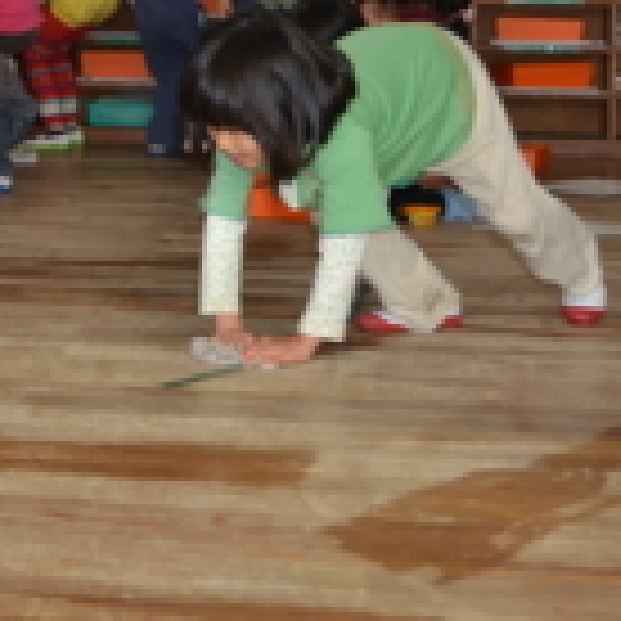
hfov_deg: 17.5
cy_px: 34
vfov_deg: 17.8
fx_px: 1948
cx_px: -63
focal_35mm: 96
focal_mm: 26
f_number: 4.2
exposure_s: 1/125
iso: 180
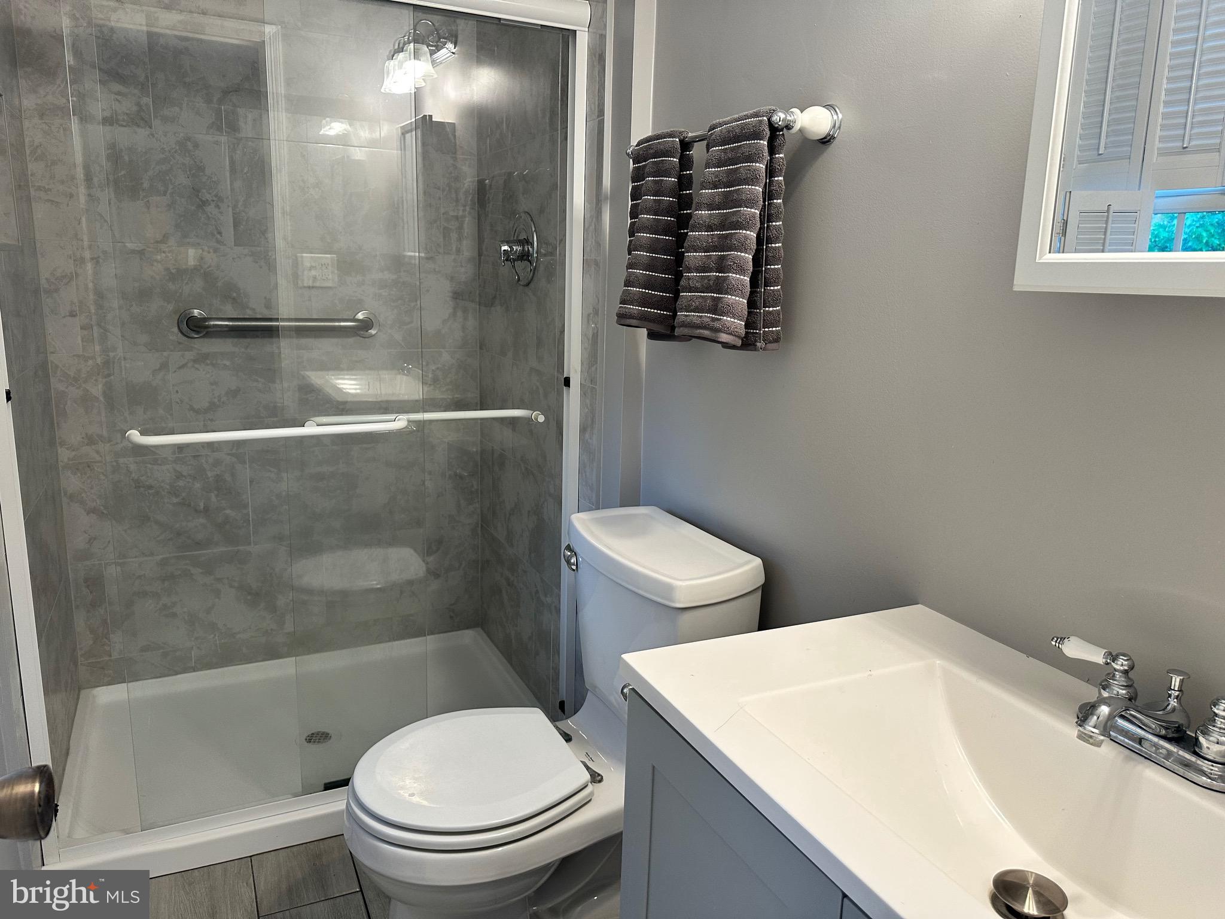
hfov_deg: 71.6
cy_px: 460
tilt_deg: -11.5
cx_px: 612
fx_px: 849
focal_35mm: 24
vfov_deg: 56.8
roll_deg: -2.1
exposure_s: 1/120
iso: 200
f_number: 1.78
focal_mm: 6.86
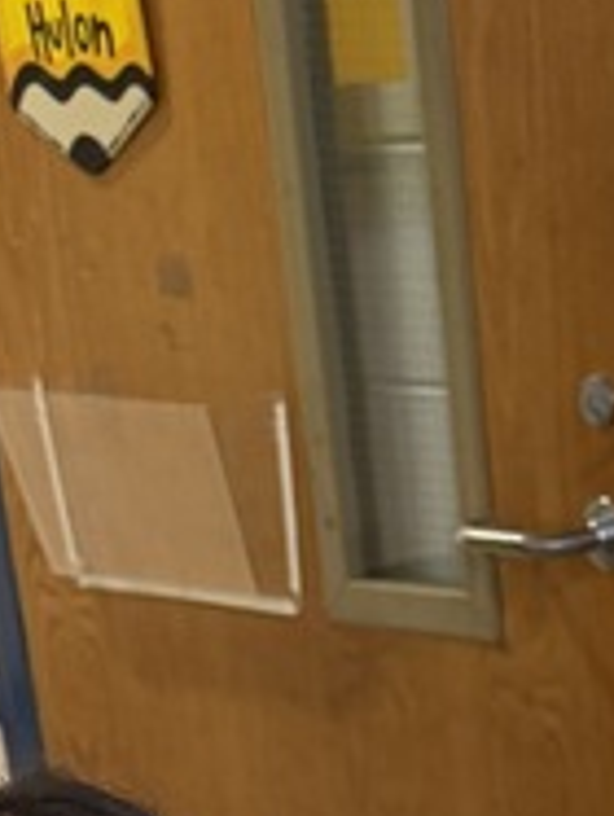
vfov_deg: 11.7
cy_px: 2075
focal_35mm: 132
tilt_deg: -34.6
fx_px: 3115
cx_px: 842
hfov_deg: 10.9
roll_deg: +3.6
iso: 200
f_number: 1.78
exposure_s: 1/60
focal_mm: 6.76
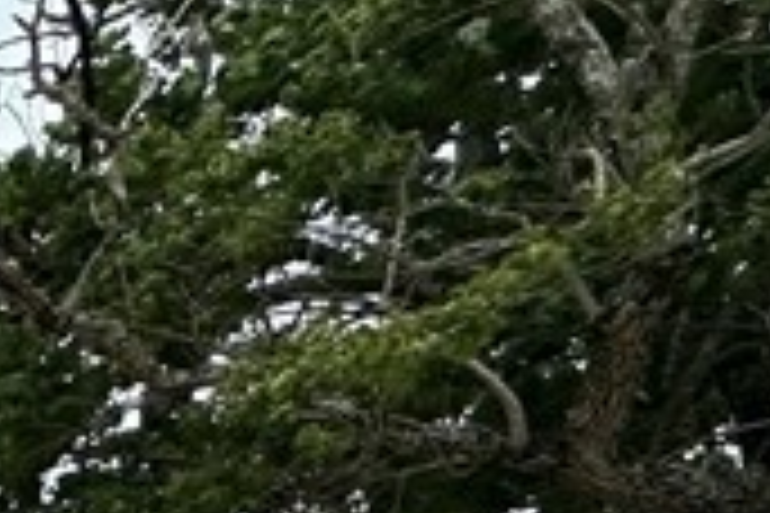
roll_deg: -0.7
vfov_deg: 12.1
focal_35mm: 87
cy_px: 1287
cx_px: -1400
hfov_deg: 12.4
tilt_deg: -3.8
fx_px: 1861
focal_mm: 2.22
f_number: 2.2
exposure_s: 1/2618
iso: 50
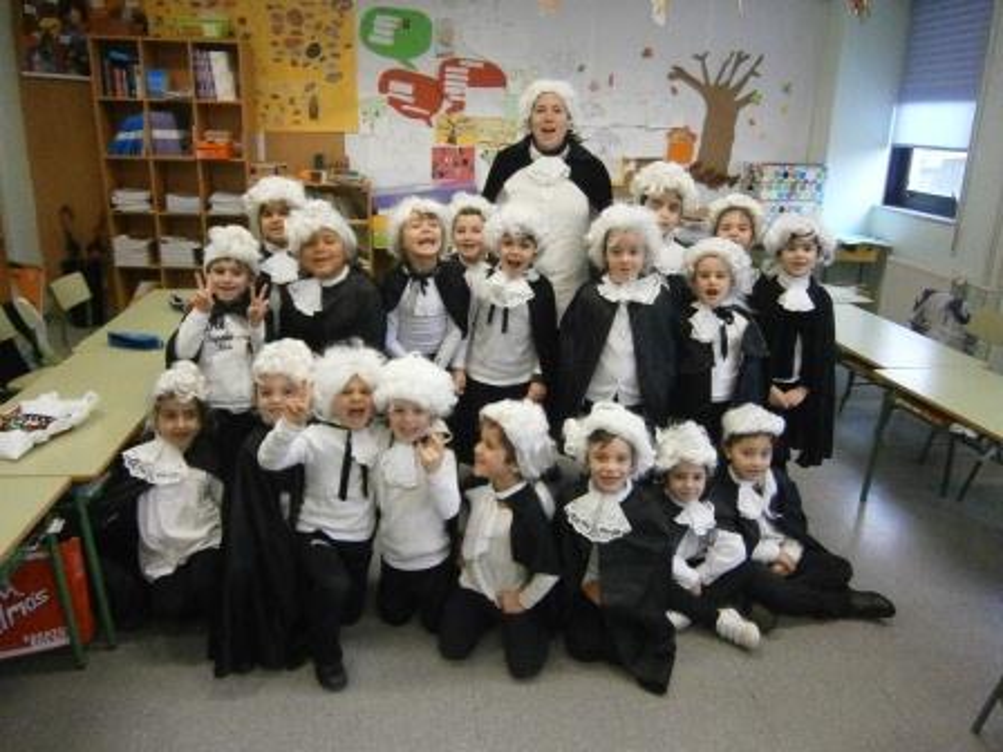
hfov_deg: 67.3
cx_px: 502
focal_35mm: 26
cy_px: 376
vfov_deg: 53.1
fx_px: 753
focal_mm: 4.7
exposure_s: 1/100
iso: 800
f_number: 2.8
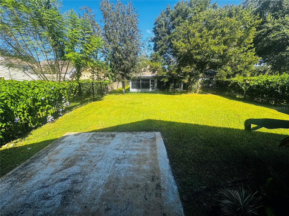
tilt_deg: -15.5
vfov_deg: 85.7
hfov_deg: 102.1
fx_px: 117
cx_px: 144
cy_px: 108
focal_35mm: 14
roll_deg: +0.0
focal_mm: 2.22
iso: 40
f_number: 2.2
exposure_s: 1/821
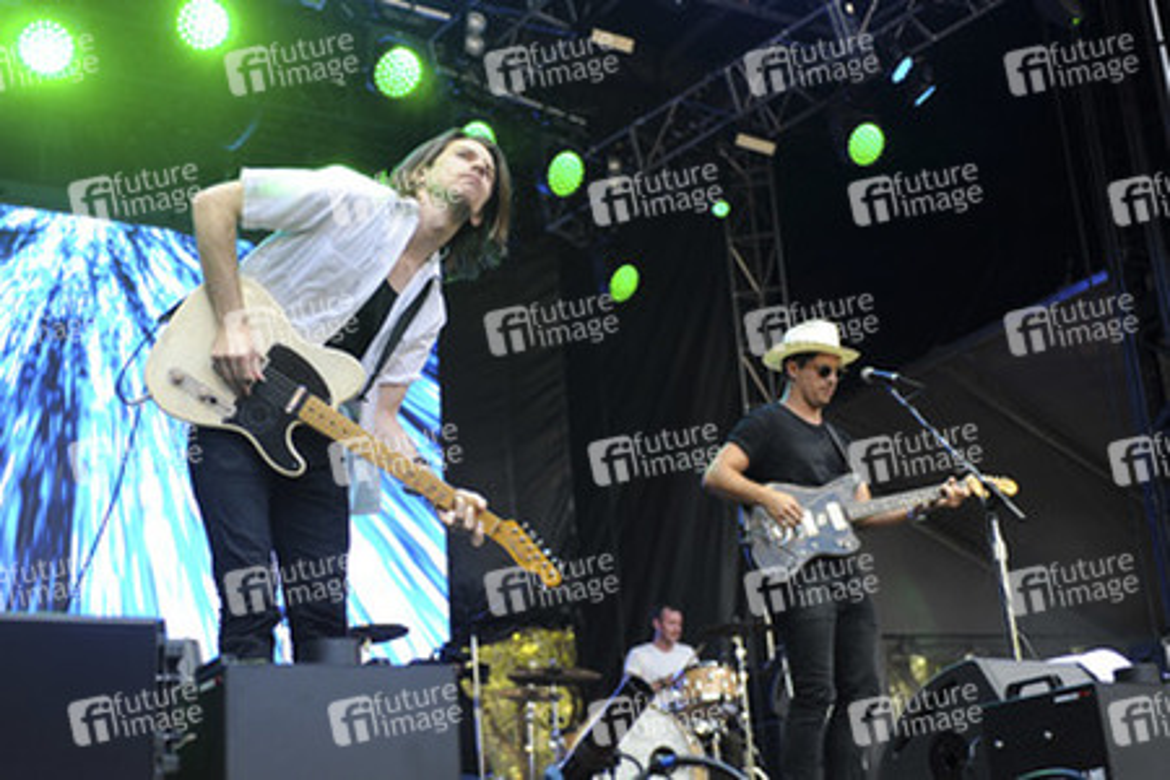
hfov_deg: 43.6
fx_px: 1462
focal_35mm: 45
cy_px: 390
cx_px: 585
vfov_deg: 29.9
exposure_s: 1/640
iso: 800
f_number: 2.8
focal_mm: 45
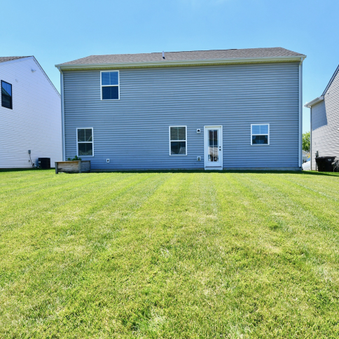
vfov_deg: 62.9
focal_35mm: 25
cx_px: 179
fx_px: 277
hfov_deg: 62.9
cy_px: 174
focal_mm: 19
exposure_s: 1/500
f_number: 11
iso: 640
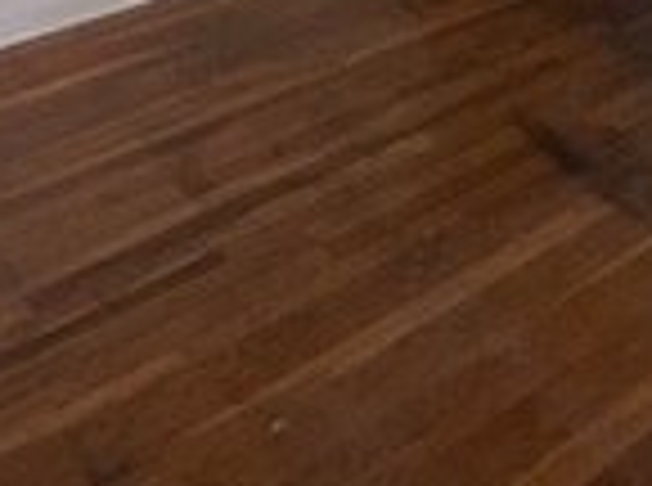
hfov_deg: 30.4
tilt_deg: -6.8
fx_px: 1165
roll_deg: +0.0
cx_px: 531
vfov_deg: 18.1
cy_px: -418
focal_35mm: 62
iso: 250
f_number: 2.2
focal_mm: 2.22
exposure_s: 1/60
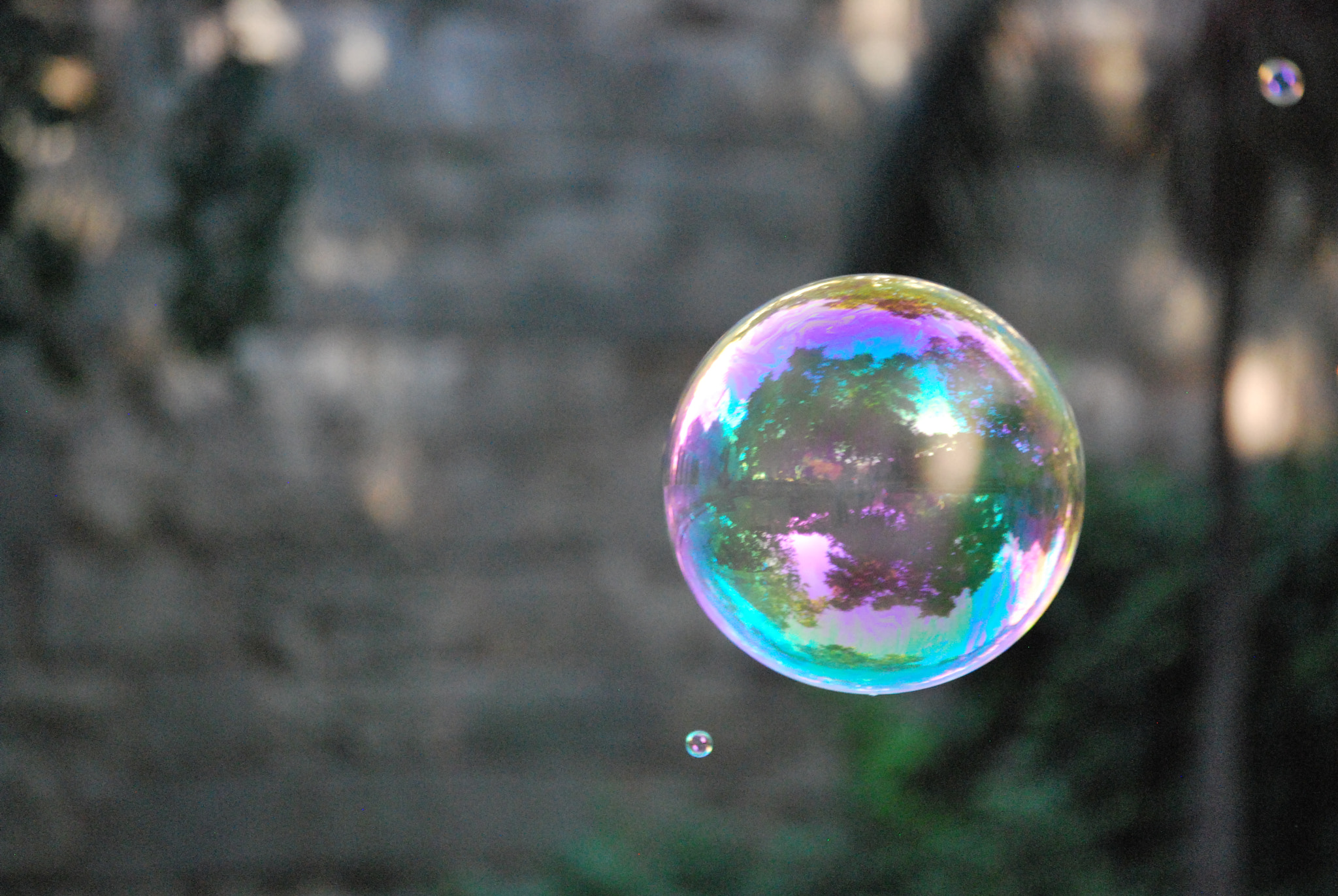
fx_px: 9210
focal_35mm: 248
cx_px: 669
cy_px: 448
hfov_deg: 8.3
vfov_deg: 5.6
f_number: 5.3
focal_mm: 165
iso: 1600
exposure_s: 1/160
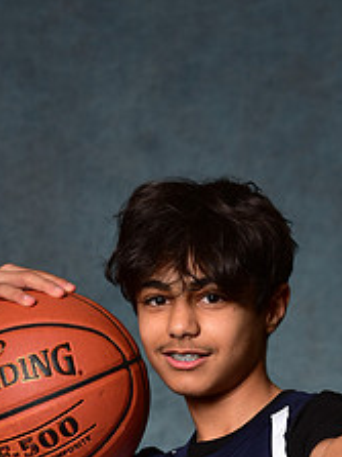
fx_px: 2308
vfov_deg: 11.1
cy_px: 541
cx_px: 171
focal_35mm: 175
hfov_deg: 8.5
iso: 100
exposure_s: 1/200
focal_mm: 70
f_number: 5
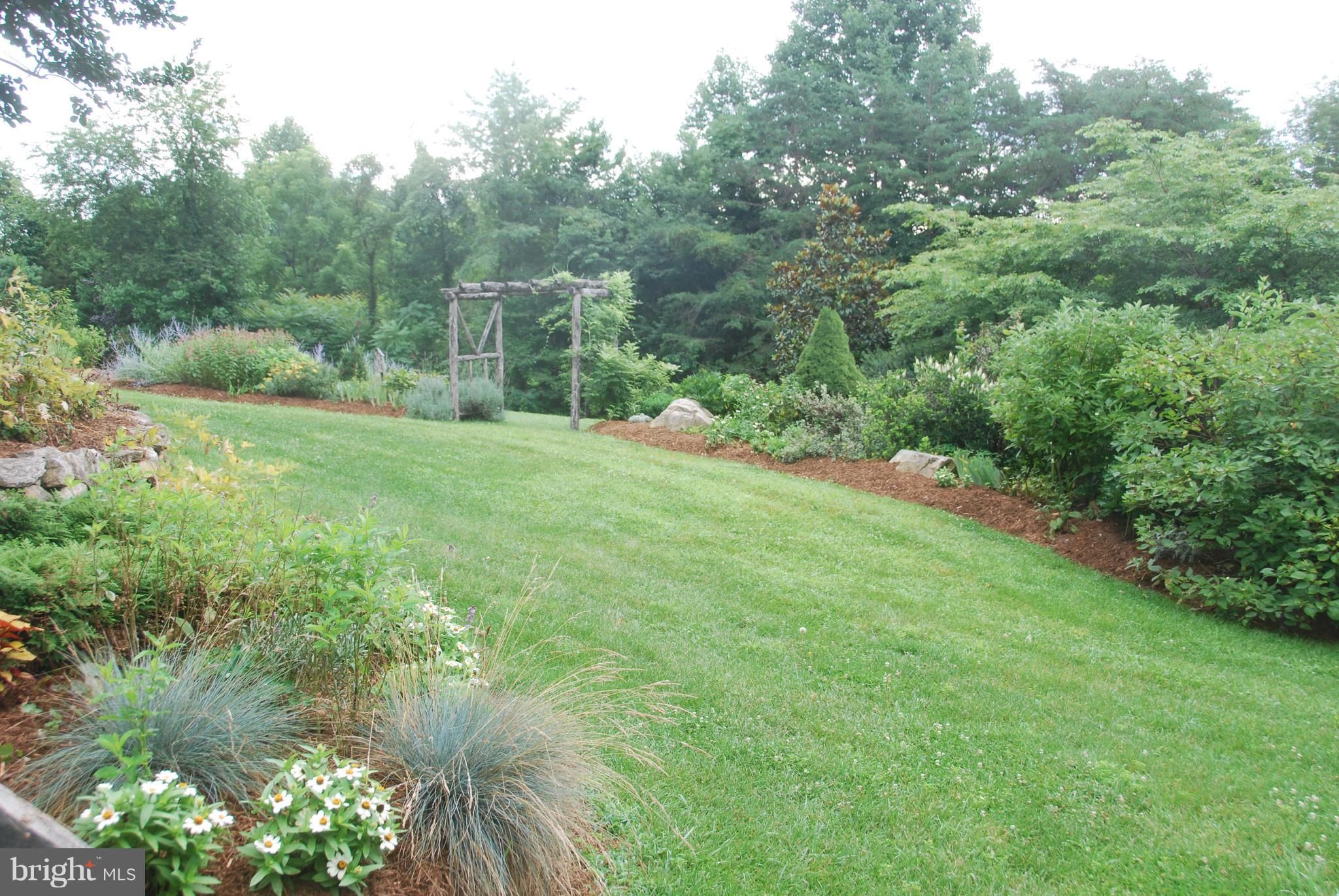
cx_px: 670
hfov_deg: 57.2
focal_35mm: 33
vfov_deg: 40.1
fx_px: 1229
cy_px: 448
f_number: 5
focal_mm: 22
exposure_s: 1/100
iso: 200
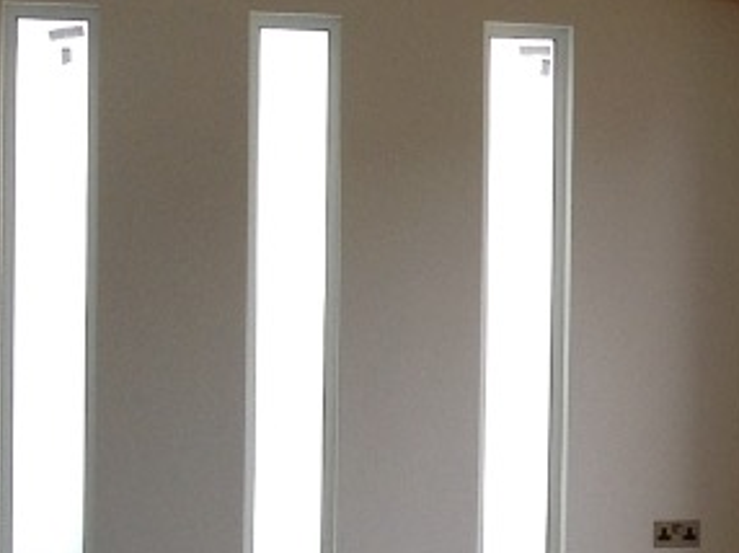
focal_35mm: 147
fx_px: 3136
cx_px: 1227
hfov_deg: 12.5
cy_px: 289
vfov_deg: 10.1
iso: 80
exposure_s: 1/224
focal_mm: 4.28
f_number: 2.4
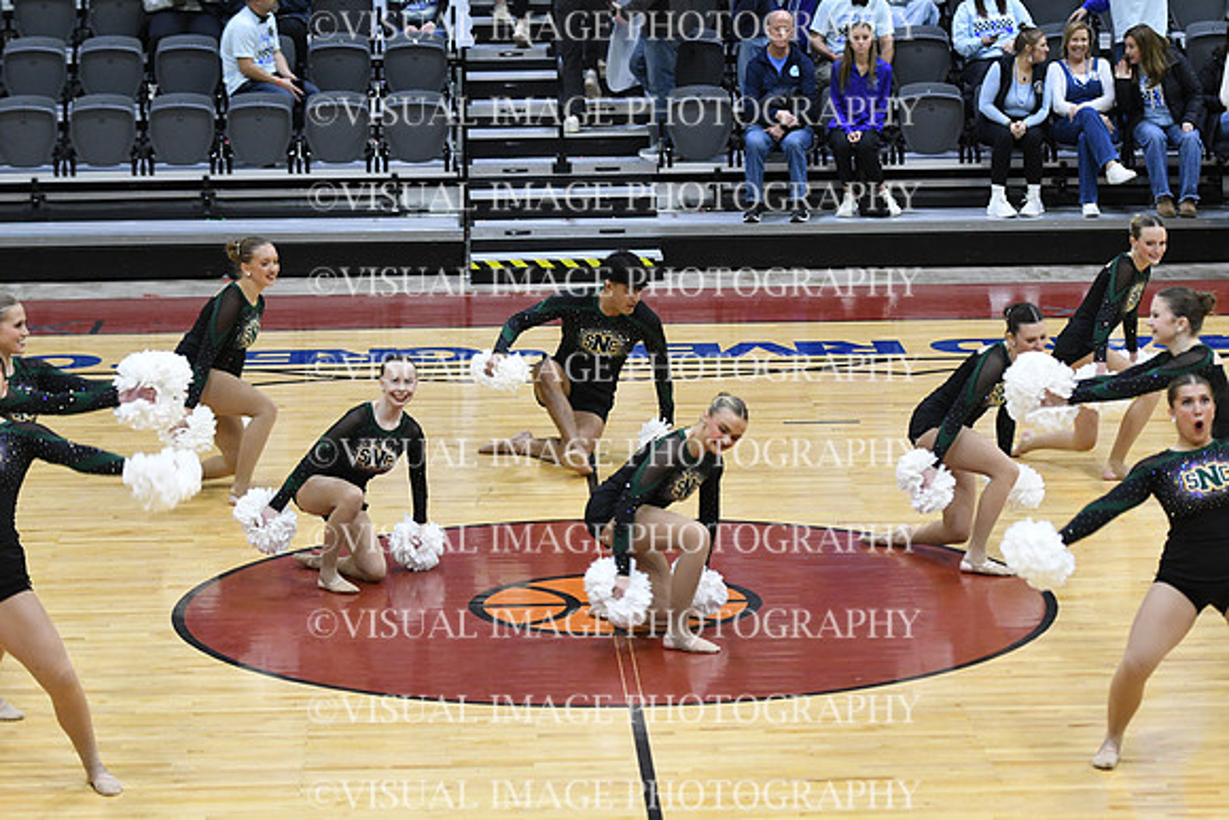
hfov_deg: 16.1
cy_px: 410
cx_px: 614
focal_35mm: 127
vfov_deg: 10.8
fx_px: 4336
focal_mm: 85
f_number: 2.8
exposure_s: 1/400
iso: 3200
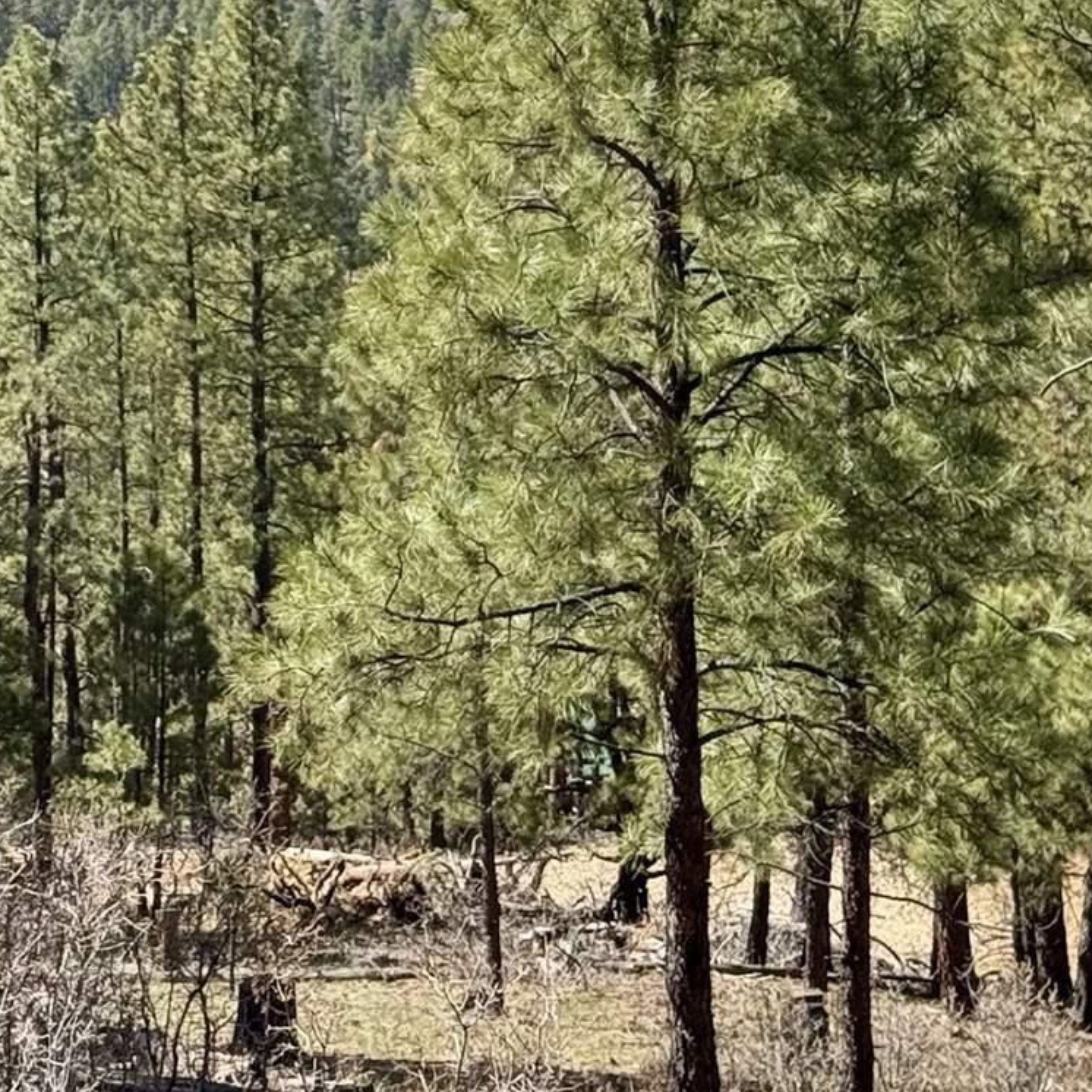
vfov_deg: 13.0
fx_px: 4675
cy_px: -240
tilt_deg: +0.6
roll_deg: +1.3
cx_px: 54
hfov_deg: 13.2
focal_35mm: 131
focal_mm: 6.76
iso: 64
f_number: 1.78
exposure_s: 1/4049
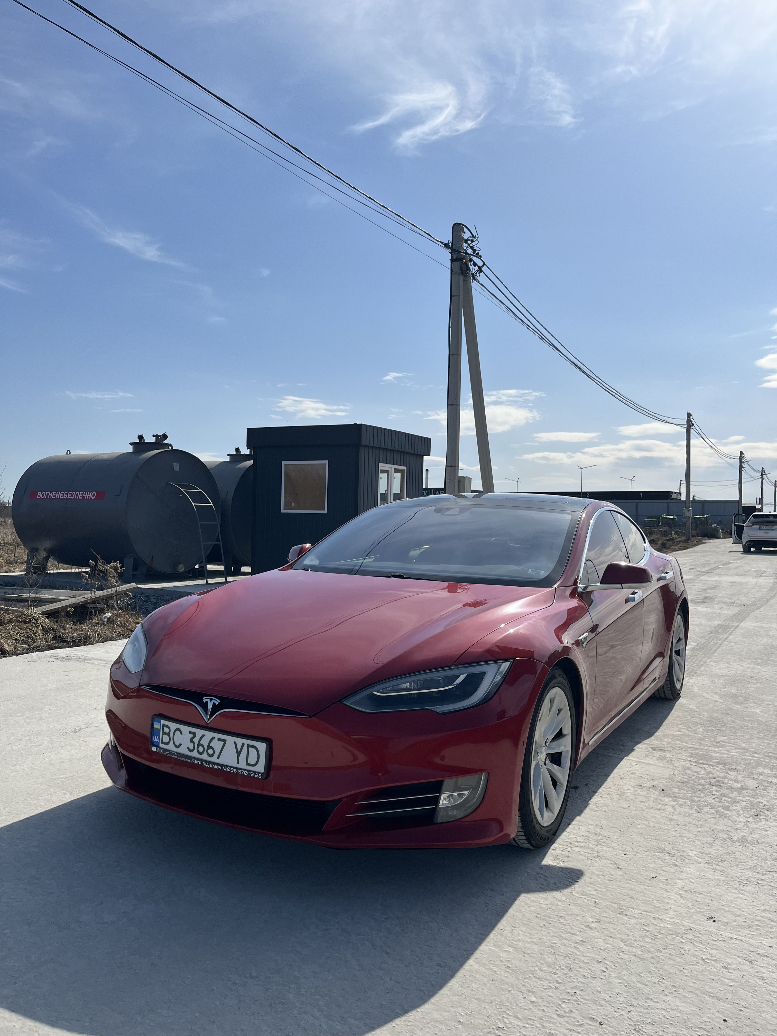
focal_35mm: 26
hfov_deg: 53.1
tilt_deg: +0.2
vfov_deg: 67.3
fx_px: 778
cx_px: 388
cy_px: 518
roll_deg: +0.6
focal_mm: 5.1
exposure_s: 1/9091
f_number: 1.6
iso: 50
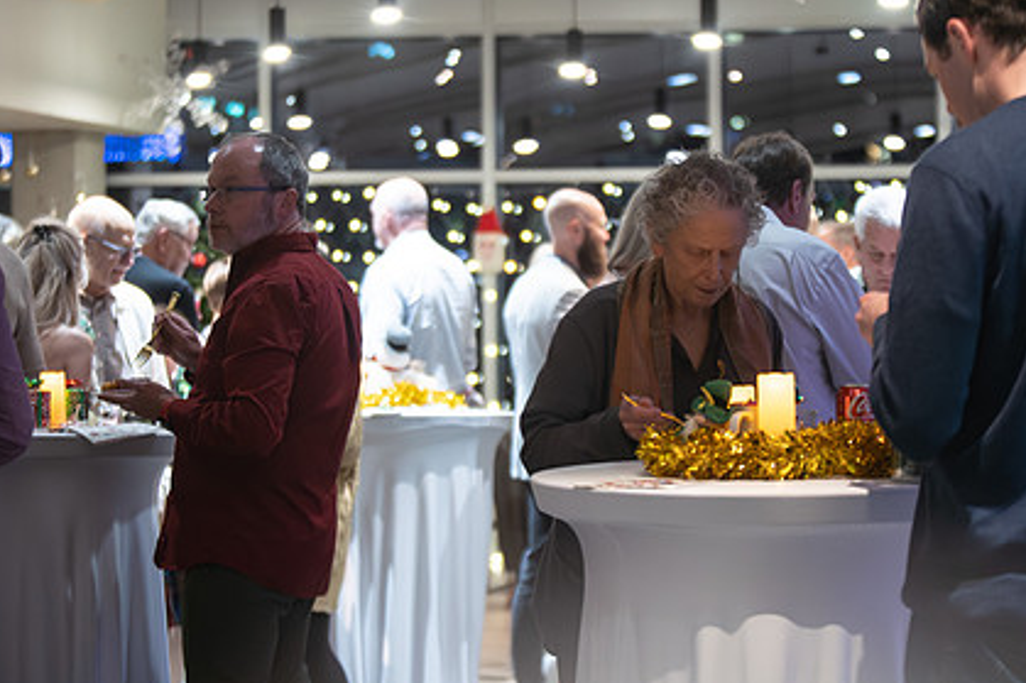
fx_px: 2763
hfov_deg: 21.0
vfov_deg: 14.1
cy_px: 253
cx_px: 487
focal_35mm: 97
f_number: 2.8
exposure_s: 1/125
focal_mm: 70
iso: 3200
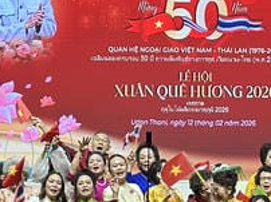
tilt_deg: +8.6
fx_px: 1861
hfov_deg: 8.3
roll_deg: +0.1
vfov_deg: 6.2
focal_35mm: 238
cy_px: -60
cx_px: 227
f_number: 1.78
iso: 64
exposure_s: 1/100
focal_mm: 6.86
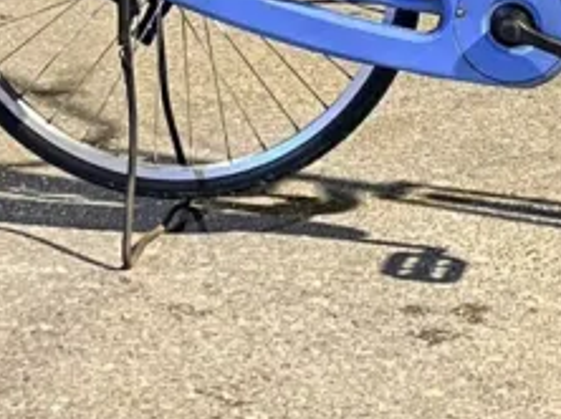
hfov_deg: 24.5
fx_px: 1214
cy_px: -81
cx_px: 594
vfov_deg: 18.6
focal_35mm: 75
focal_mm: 5.7
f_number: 1.5
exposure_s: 1/34
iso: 500
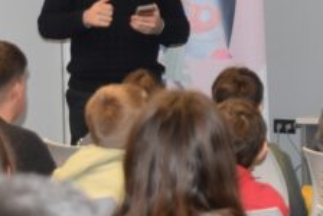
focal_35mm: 137
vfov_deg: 10.0
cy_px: 30
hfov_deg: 14.7
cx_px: 324
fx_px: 1231
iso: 900
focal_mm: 32
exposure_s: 1/60
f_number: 4.2
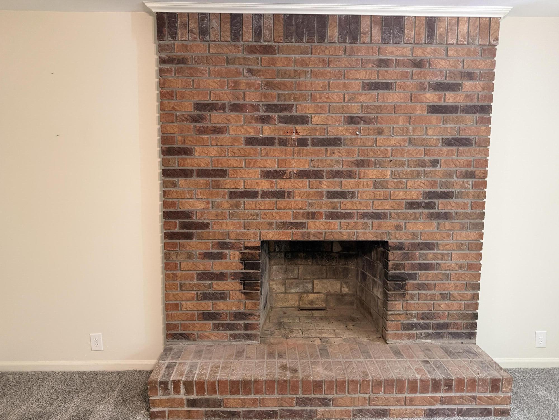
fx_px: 388
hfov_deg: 71.6
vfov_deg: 56.8
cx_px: 280
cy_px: 210
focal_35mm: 24
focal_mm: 6.76
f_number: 1.78
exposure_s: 1/60
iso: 320
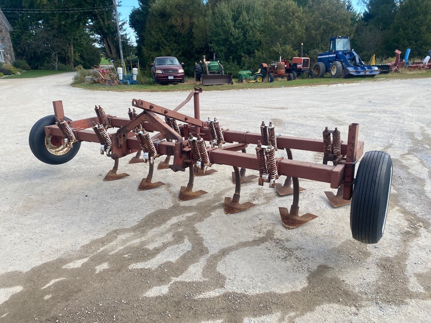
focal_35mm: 26
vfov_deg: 53.1
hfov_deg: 67.3
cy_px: 162
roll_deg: +1.9
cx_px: 216
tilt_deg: -16.9
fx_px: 324
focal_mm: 4.25
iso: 32
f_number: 1.8
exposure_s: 1/1135
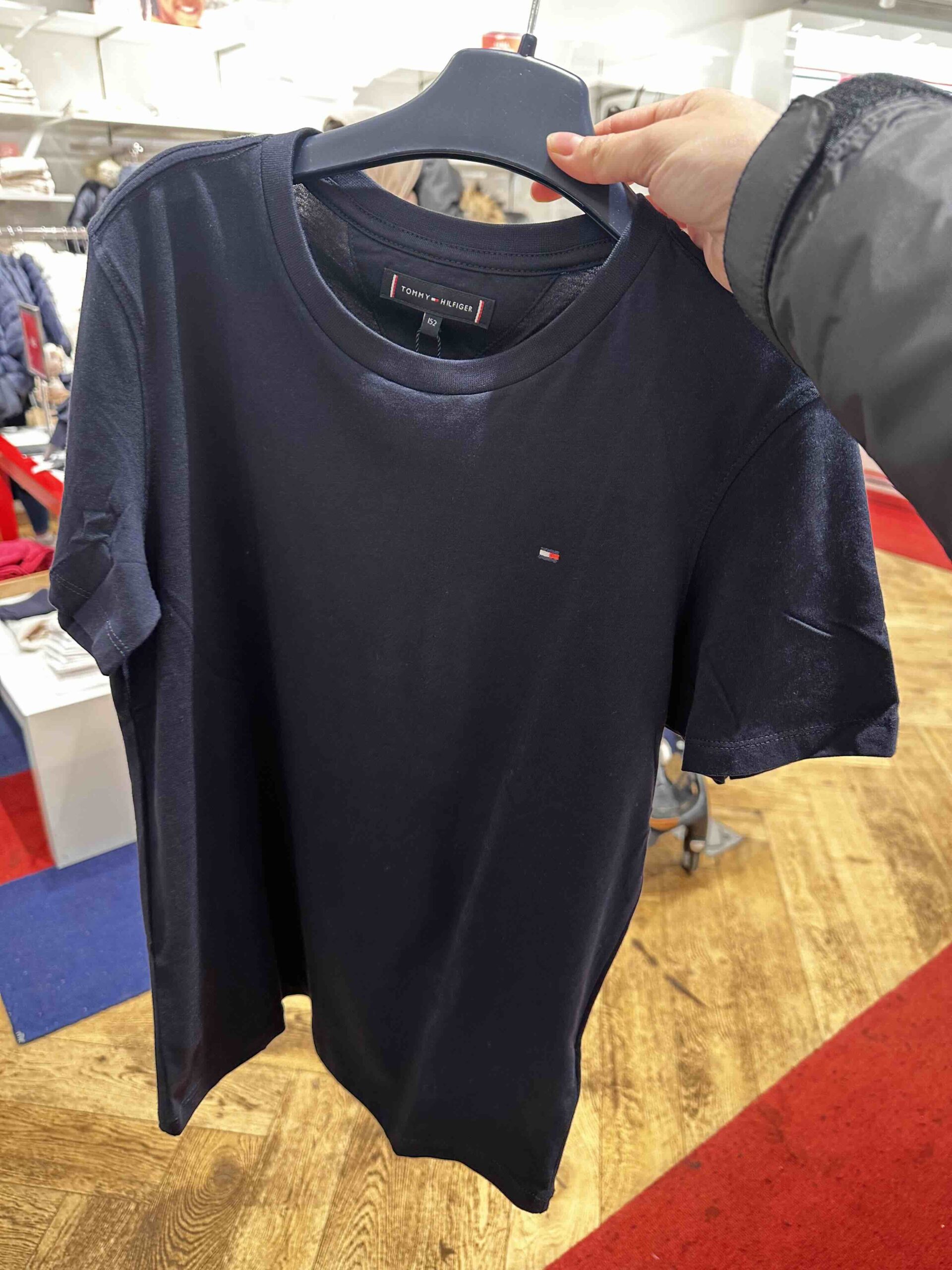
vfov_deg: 71.6
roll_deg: -0.8
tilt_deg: -23.8
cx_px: 476
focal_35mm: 24
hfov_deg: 56.8
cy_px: 635
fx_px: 880
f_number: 1.78
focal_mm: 6.86
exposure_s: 1/50
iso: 160
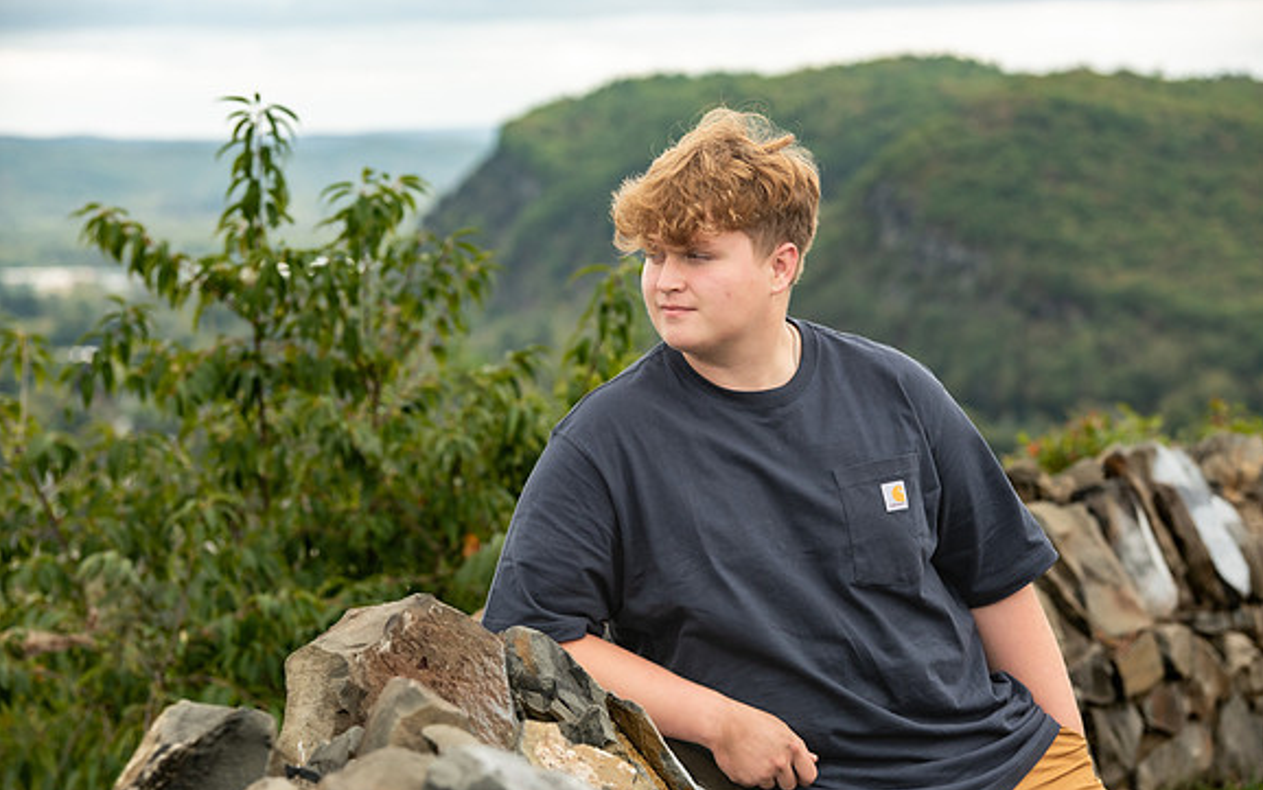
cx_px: 633
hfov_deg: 16.7
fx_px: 4304
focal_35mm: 125
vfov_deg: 10.5
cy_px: 402
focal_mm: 122
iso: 320
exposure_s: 1/320
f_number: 5.6
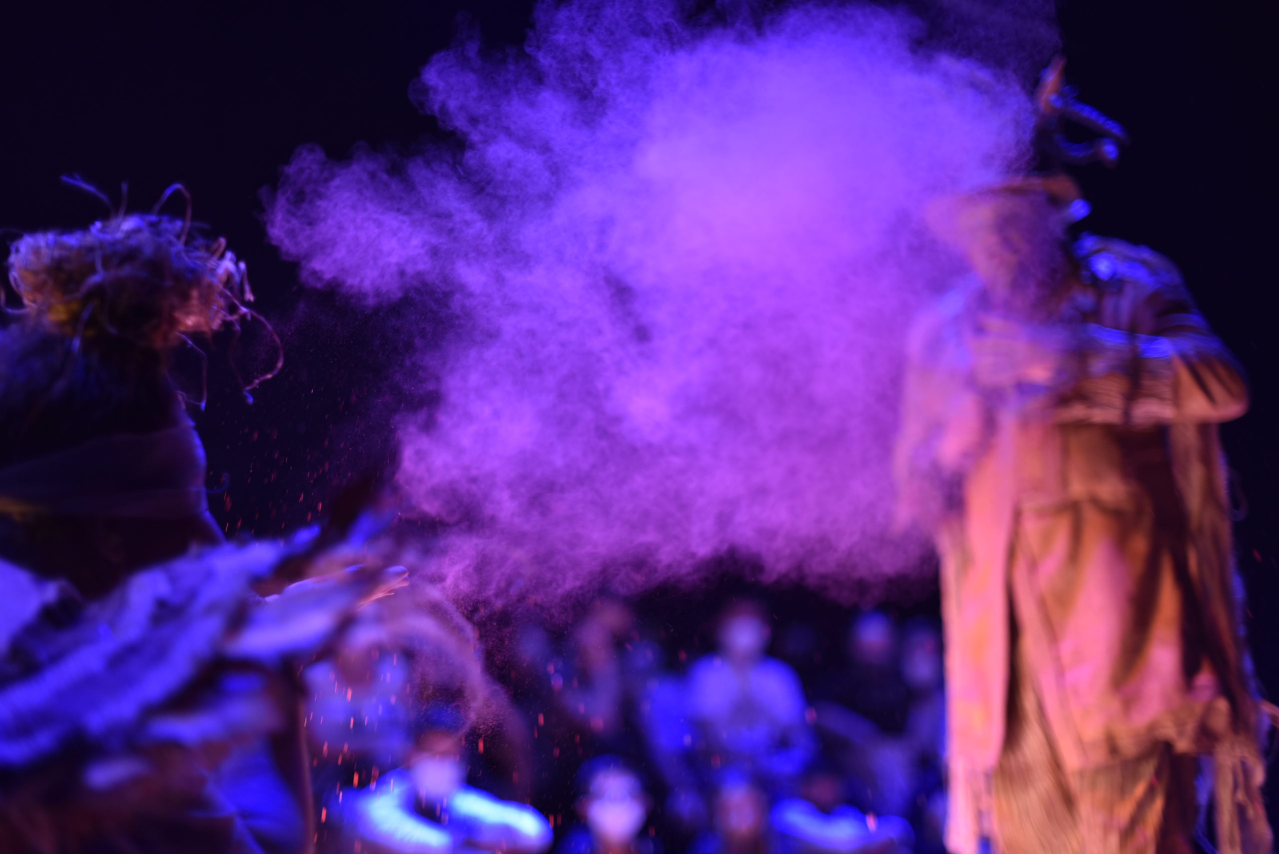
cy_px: 427
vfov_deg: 27.0
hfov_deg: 39.6
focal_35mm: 50
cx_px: 640
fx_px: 1777
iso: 500
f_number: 1.4
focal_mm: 50
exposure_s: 1/200
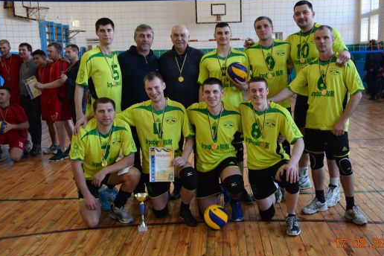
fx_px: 465
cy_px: 117
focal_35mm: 44
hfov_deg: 44.8
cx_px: 217
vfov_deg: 30.8
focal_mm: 25
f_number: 4
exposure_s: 1/60
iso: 500
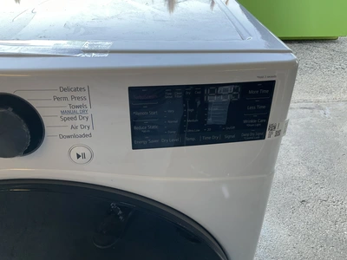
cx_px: 174
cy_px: 130
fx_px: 291
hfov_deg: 61.7
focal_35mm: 29
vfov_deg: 48.2
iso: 64
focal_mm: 3
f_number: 1.8
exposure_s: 1/60
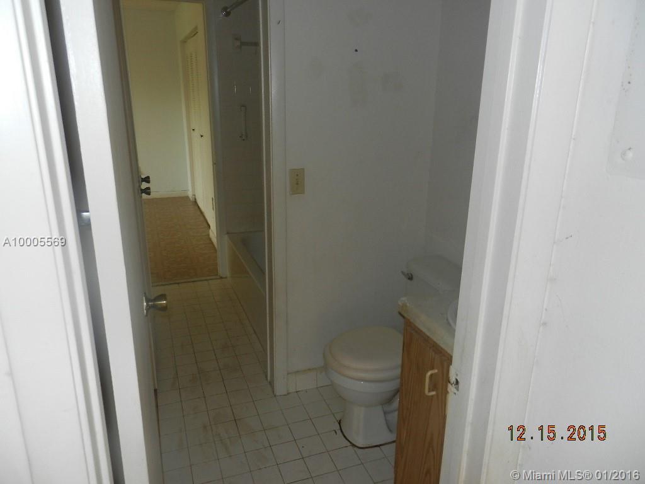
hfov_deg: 69.4
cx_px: 322
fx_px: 466
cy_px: 242
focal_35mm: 25
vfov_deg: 54.9
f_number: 3.5
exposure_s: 1/30
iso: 200
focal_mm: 4.5
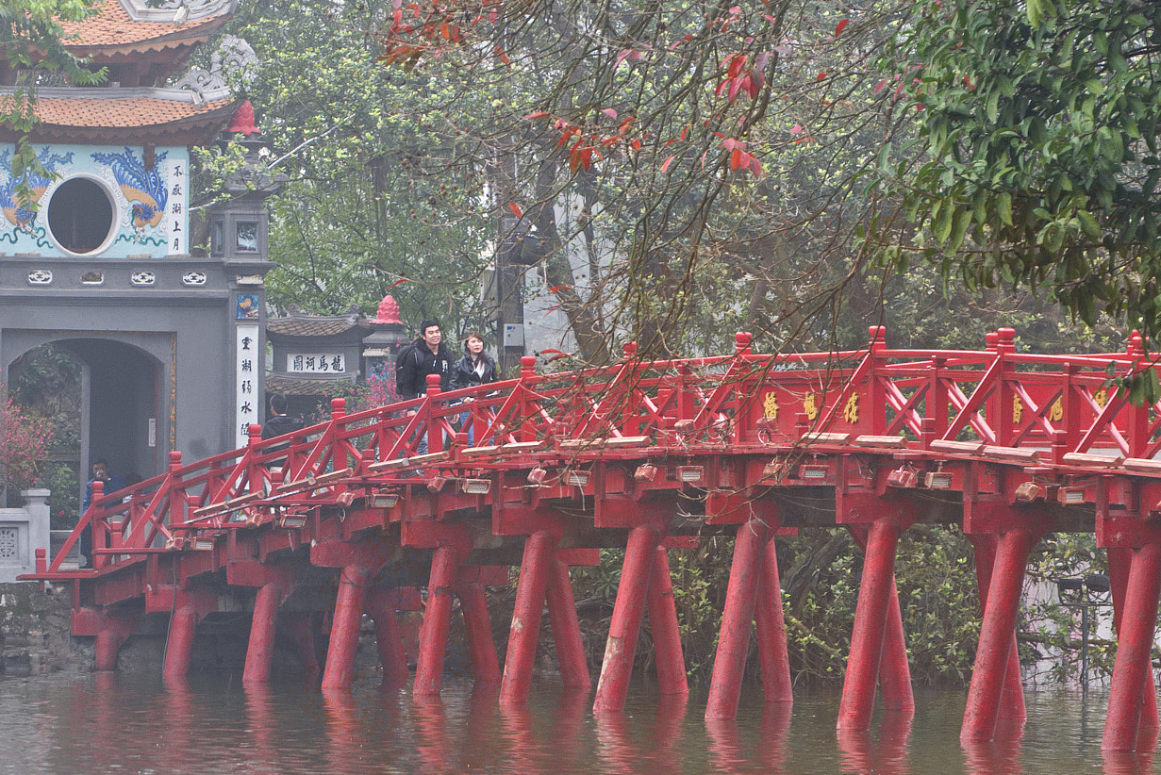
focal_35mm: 204
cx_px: 456
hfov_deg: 10.1
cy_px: 429
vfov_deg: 6.7
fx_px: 6582
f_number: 4.5
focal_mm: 104.9
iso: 640
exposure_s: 1/100
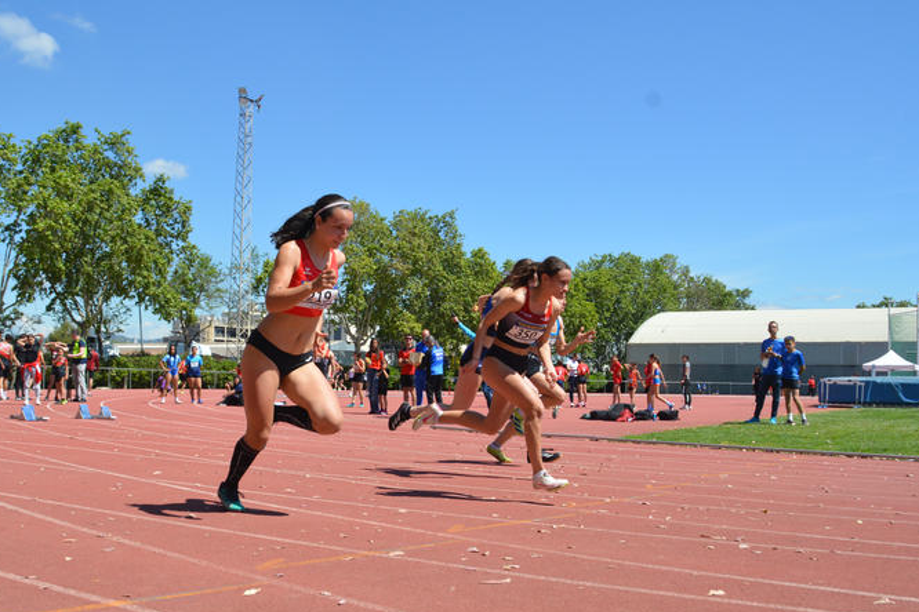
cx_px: 424
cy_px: 358
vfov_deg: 26.6
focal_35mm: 51
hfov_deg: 39.1
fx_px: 1294
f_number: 6.3
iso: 400
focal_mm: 25
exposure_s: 1/1600
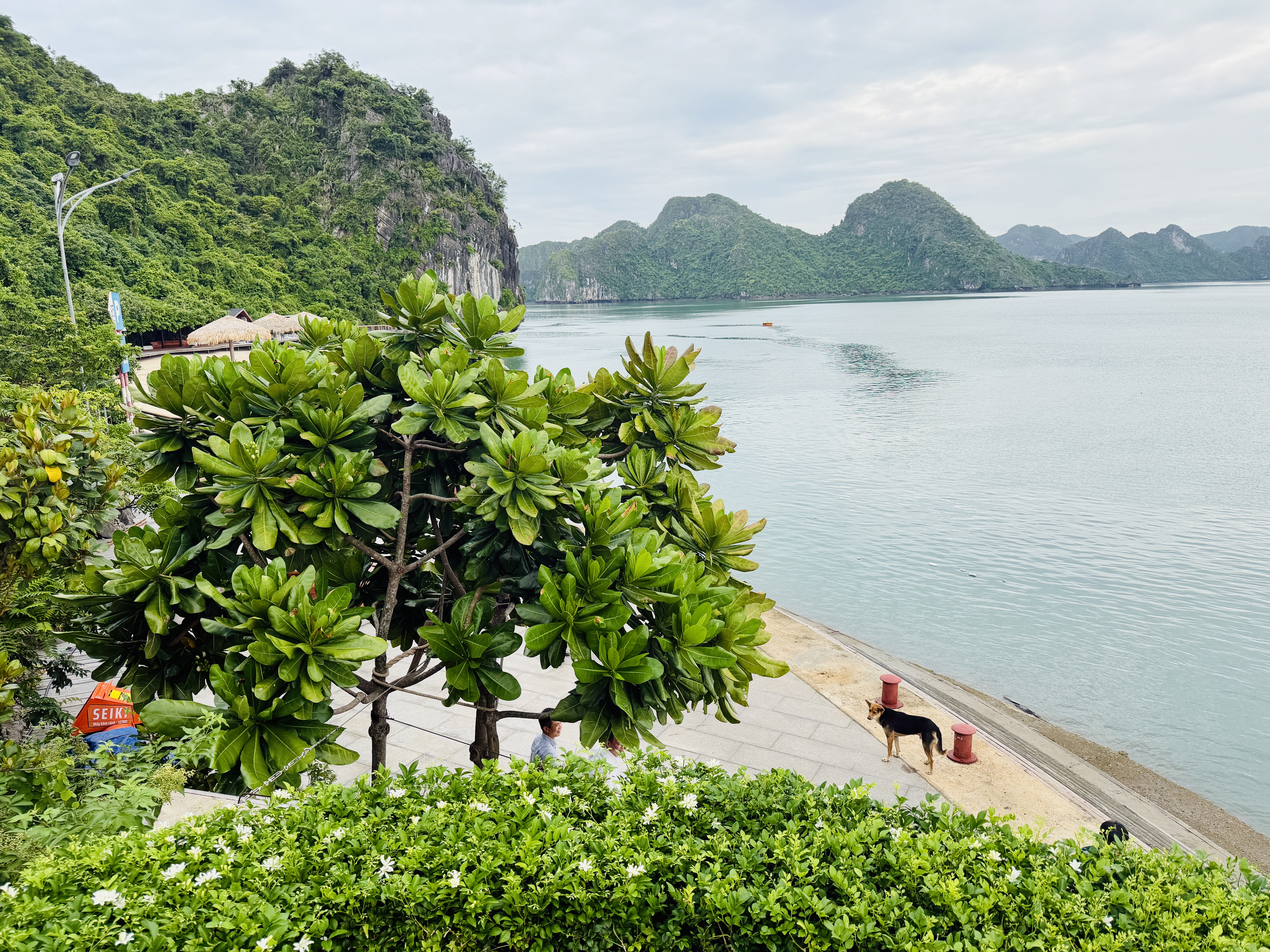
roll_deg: +1.6
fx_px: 881
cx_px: 635
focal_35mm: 24
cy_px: 476
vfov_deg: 56.8
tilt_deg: -10.1
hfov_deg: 71.6
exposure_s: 1/1106
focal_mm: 6.76
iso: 80
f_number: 1.78
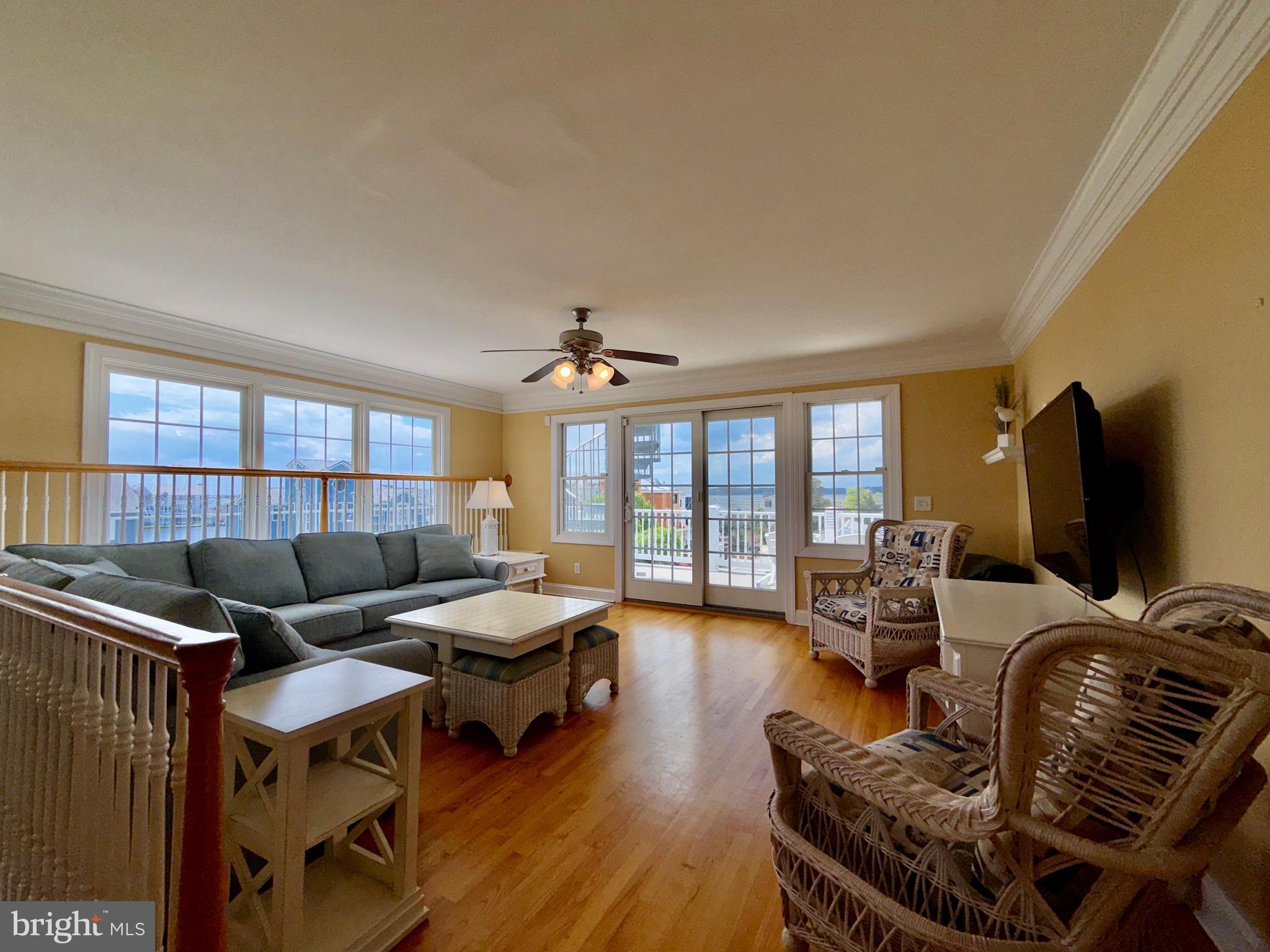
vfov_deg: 85.7
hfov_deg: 102.1
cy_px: 476
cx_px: 635
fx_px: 514
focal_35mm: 14
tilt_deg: +1.5
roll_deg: +1.3
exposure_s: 1/596
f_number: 2.2
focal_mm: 2.22
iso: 16
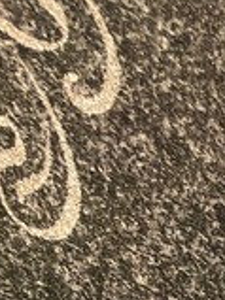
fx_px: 1137
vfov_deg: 13.6
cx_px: 745
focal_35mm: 131
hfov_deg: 8.7
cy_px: 523
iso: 32
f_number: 1.6
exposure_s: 1/612
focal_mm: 4.2
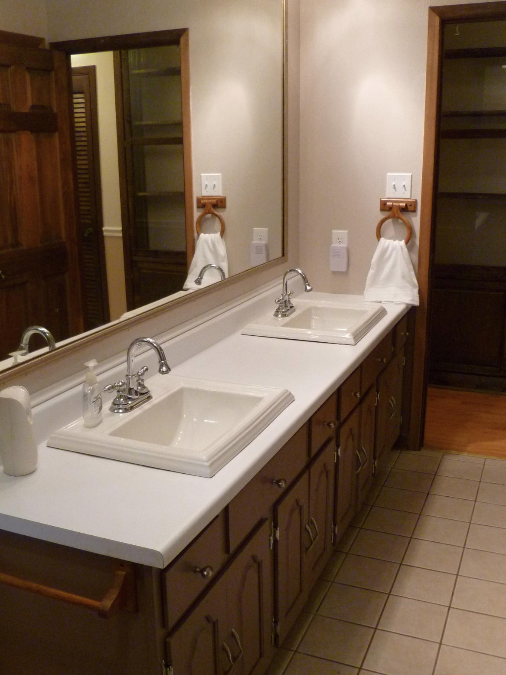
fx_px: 702
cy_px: 348
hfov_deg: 39.6
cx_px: 218
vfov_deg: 51.3
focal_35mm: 36
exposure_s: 1/30
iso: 400
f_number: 3.3
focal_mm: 5
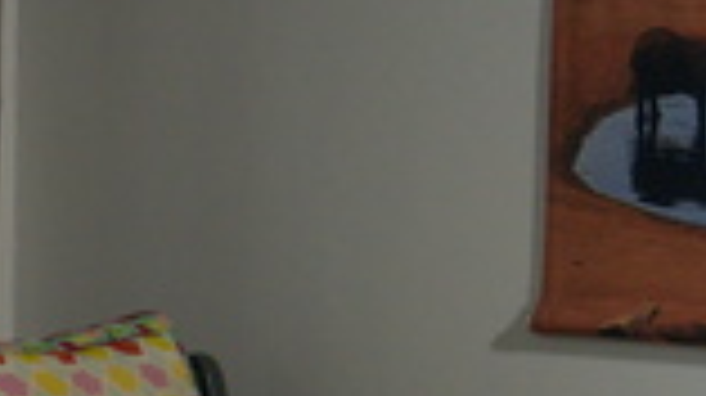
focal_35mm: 169
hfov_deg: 11.1
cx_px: -859
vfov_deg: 6.9
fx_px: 3161
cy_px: 821
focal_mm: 32
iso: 800
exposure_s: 1/1000
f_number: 4
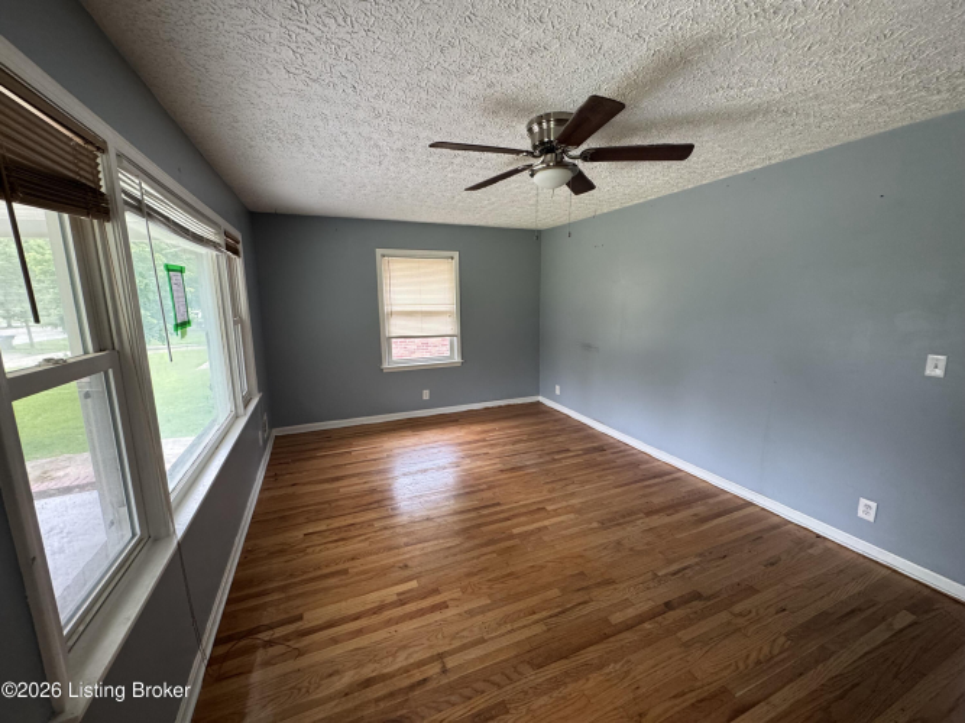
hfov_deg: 102.1
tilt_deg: -9.6
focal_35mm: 14
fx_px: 390
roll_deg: +0.9
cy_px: 362
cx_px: 482
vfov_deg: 85.7
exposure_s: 1/99
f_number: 2.2
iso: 250
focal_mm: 2.22
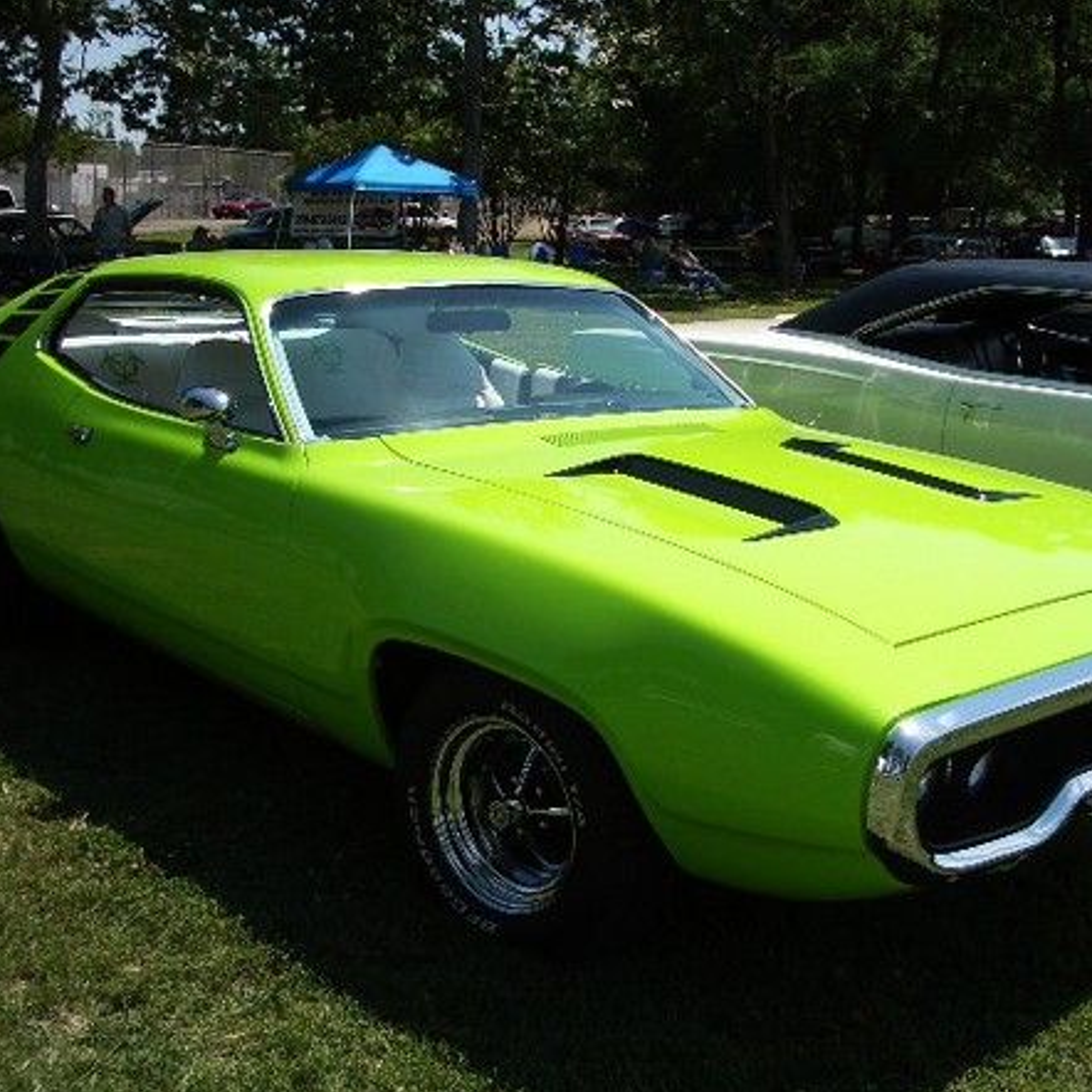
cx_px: 534
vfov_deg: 40.0
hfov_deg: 40.0
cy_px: 548
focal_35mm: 42
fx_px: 1499
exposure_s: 1/500
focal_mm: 5.8
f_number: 4.3
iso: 80
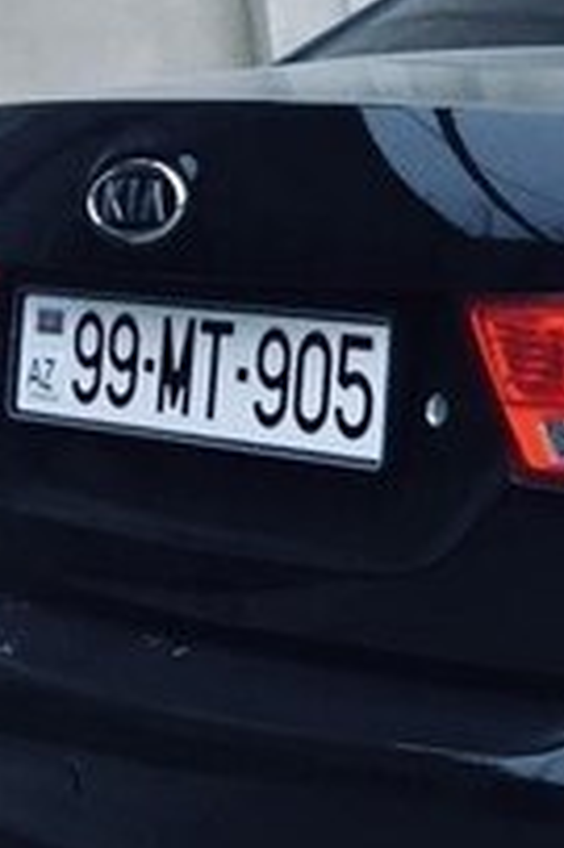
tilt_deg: -14.9
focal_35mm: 98
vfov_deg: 20.7
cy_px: 587
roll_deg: +0.6
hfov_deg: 12.3
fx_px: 2307
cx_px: 1141
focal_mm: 4.15
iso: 125
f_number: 2.2
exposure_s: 1/33
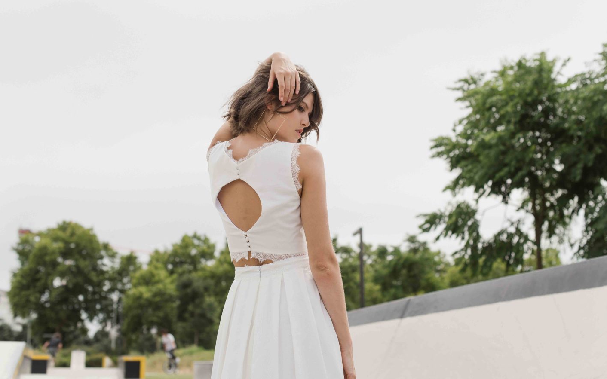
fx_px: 860
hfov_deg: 38.9
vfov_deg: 24.9
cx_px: 309
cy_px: 182
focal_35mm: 52
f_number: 4
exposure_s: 1/1250
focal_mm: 50
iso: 80
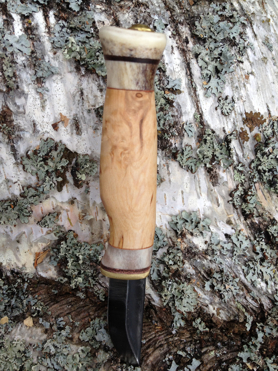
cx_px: 139
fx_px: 375
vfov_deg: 52.6
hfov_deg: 40.7
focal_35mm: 35
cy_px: 186
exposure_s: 1/255
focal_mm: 4.28
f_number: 2.4
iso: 64
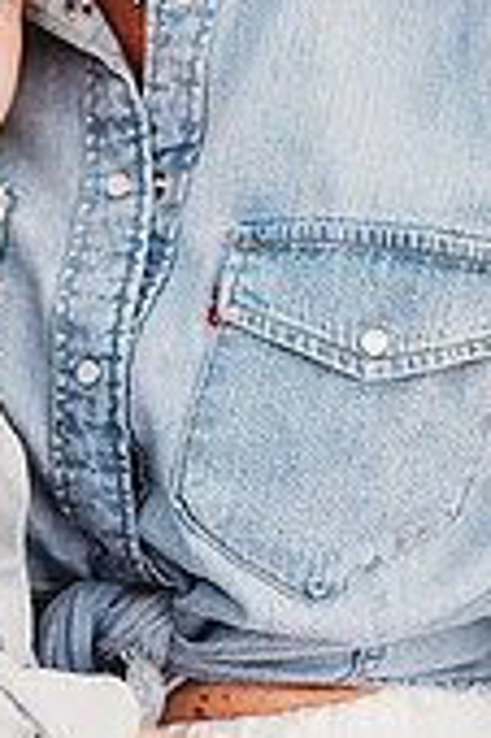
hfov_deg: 6.1
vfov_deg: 9.1
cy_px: -104
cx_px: 35
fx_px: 4612
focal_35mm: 225
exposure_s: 1/200
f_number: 2.2
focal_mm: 85
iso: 125
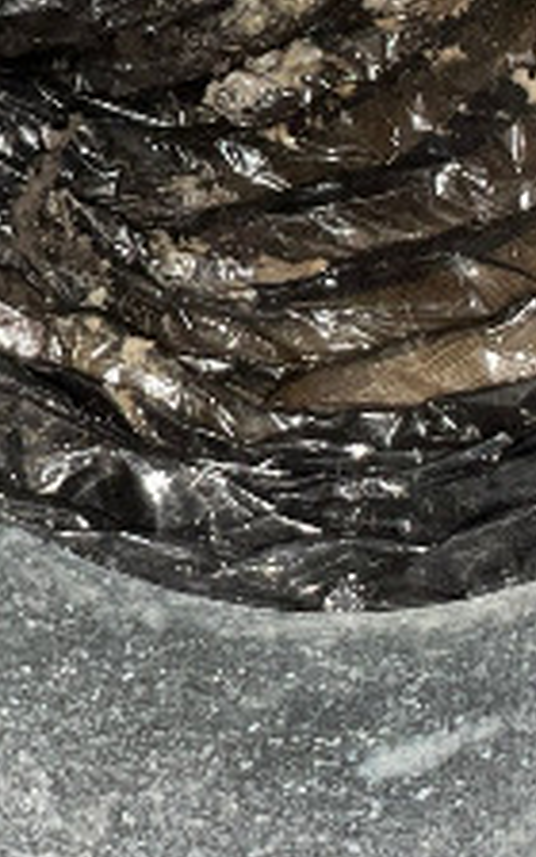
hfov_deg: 23.7
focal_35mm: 54
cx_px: 124
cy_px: 159
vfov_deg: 36.1
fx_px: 1262
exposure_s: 1/123
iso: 32
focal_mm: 4.2
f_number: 2.2
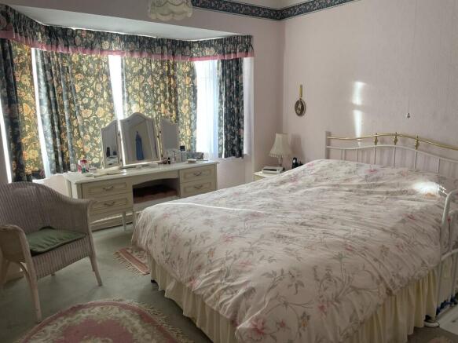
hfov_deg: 67.3
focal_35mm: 26
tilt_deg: -11.2
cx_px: 229
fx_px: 344
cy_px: 172
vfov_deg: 53.0
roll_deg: +1.0
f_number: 1.6
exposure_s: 1/121
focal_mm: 4.2
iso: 80
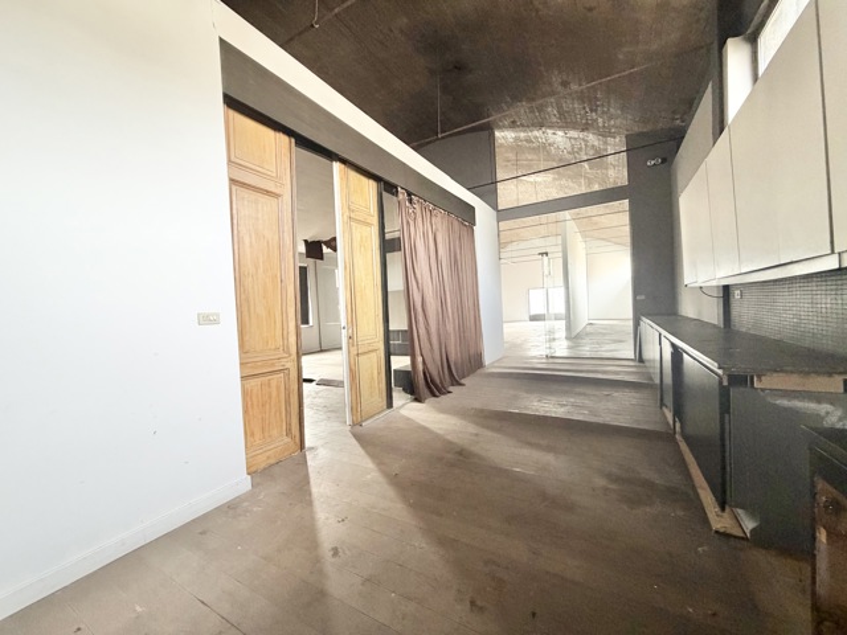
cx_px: 424
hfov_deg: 102.1
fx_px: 343
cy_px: 318
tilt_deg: -1.4
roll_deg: +4.0
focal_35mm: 14
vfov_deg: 85.7
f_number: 2.2
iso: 320
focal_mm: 2.22
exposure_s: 1/115
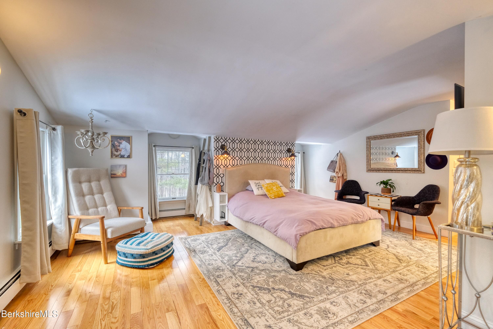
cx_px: 246
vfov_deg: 77.3
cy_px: 164
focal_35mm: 15
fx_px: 205
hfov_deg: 100.4
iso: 800
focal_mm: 10
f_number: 4
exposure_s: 1/8
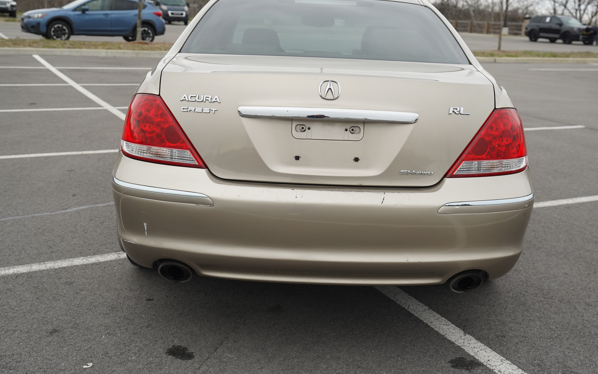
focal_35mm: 43
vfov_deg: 29.8
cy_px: 152
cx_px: 315
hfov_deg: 46.2
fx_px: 701
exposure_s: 1/1600
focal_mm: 35
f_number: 4
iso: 640
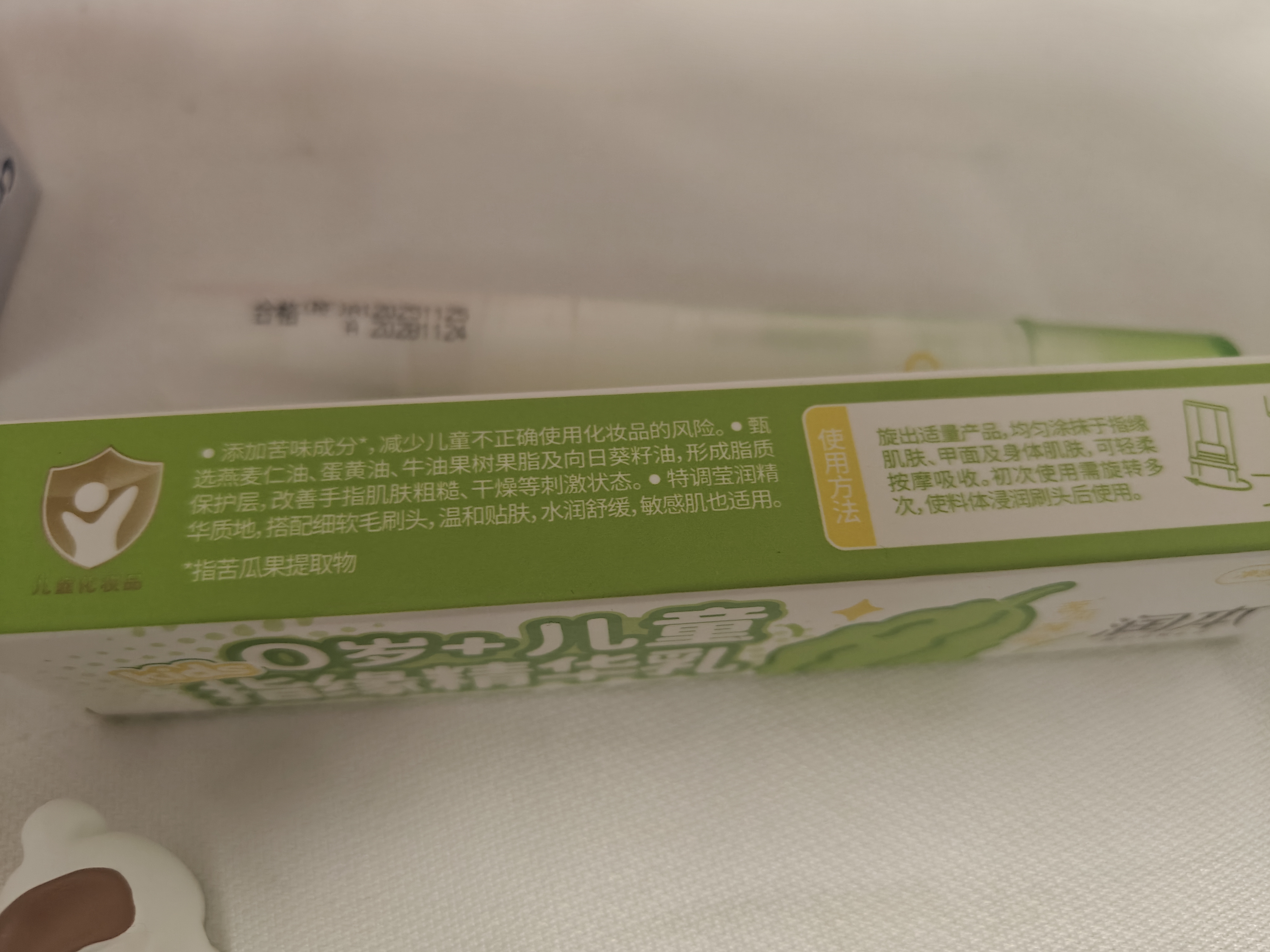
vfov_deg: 56.8
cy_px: 476
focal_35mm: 24
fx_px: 881
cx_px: 635
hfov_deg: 71.6
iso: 500
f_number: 1.8
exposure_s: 1/100
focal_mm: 5.59
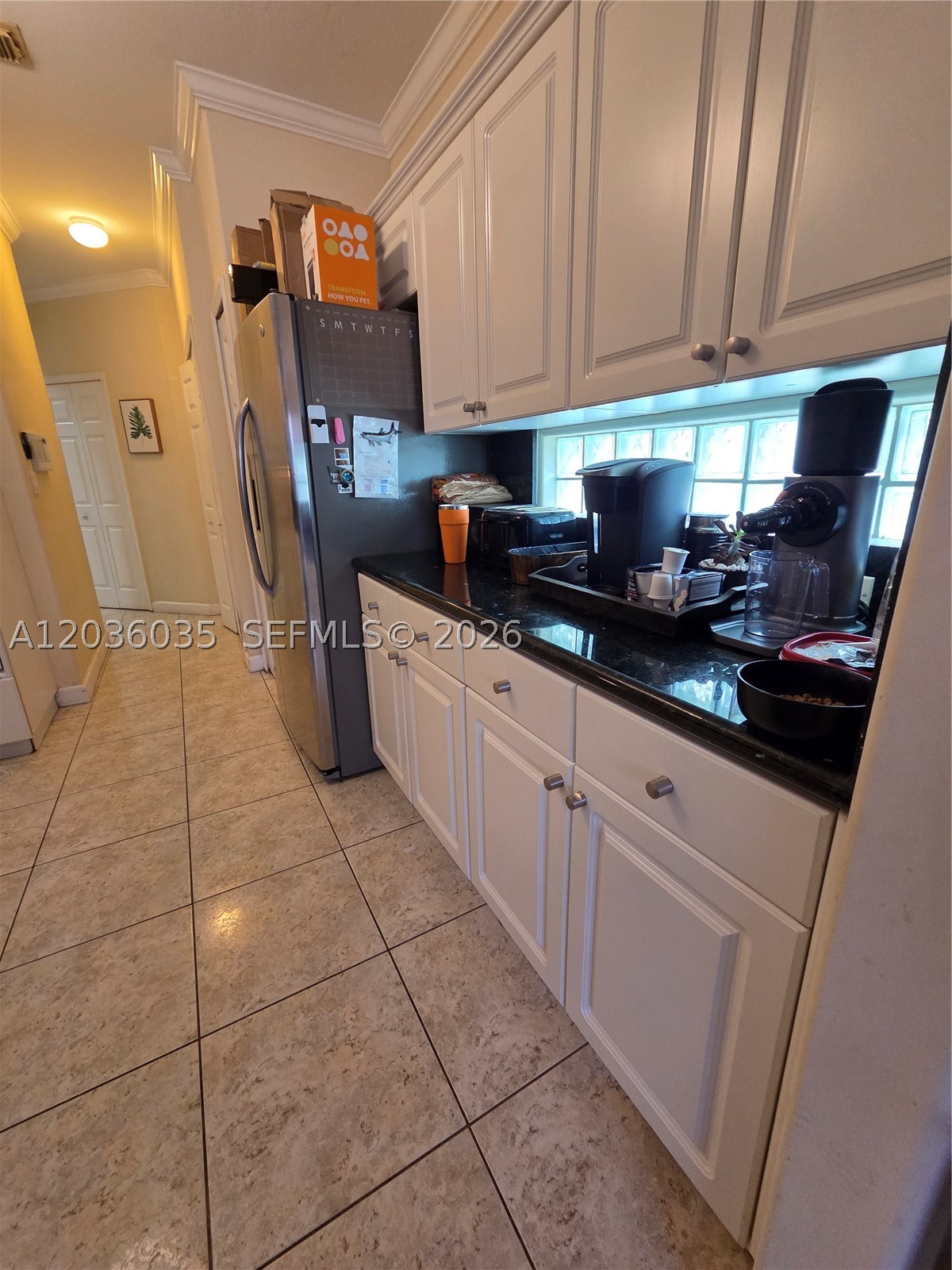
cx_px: 476
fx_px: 477
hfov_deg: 89.9
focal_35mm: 13
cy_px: 635
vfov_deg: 106.2
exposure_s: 1/60
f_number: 2.2
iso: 320
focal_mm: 2.2
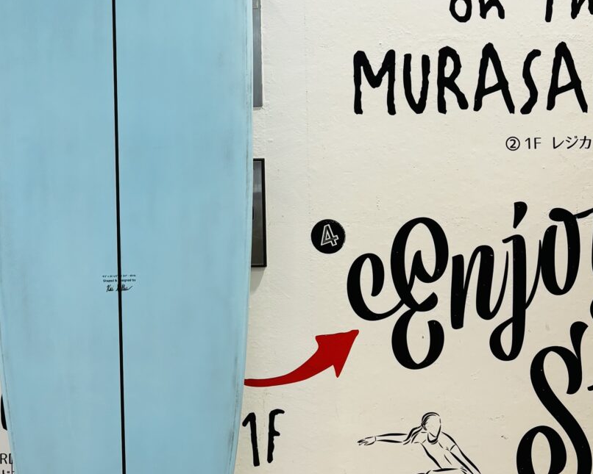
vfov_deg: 23.5
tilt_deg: +1.7
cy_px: 34
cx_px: 127
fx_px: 1106
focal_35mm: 63
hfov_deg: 29.4
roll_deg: +0.2
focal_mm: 5.96
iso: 32
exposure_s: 1/110
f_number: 1.6
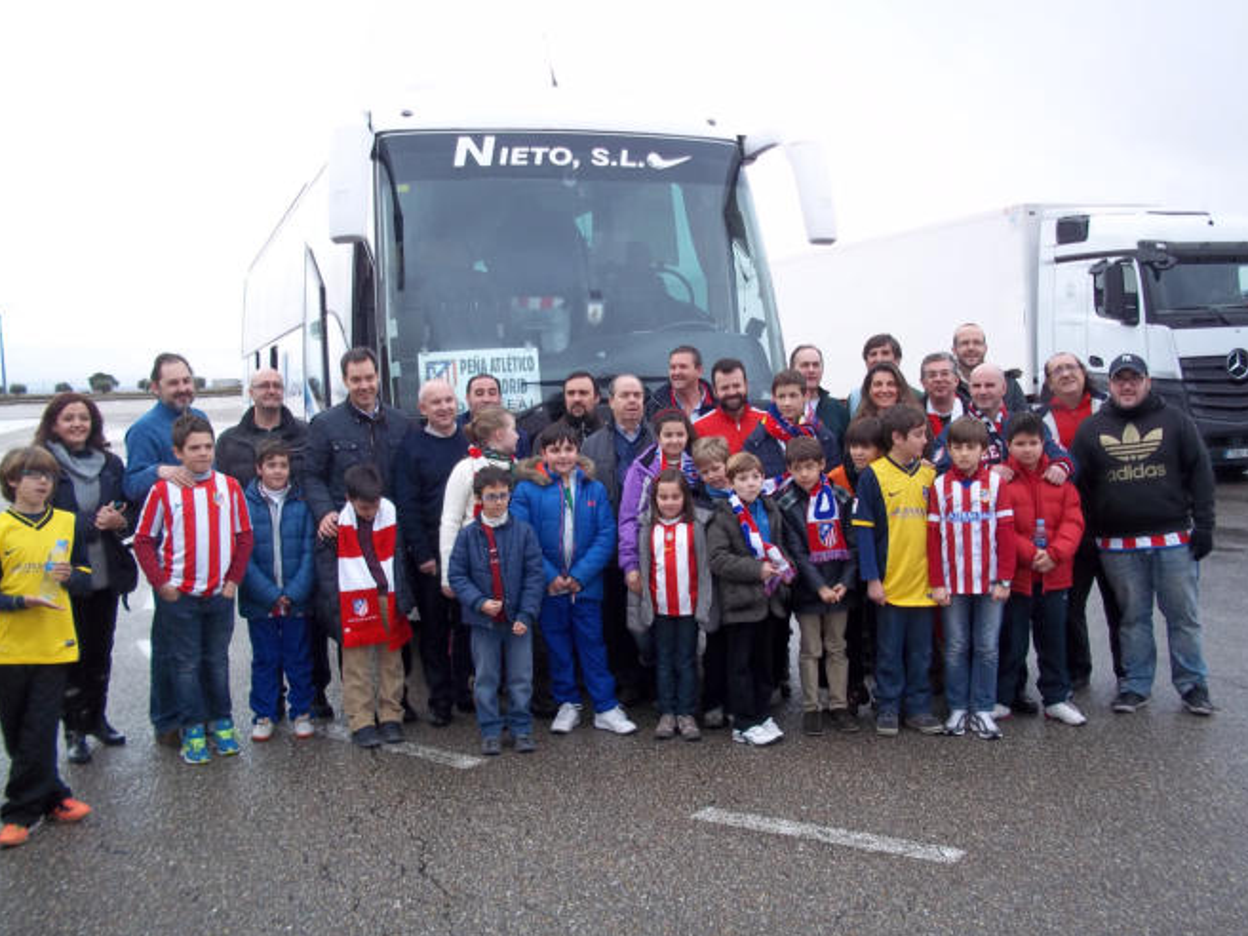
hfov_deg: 50.1
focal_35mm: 37
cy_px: 463
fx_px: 1334
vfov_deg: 38.7
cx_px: 620
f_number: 3.1
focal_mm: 6.5
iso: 80
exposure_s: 1/200
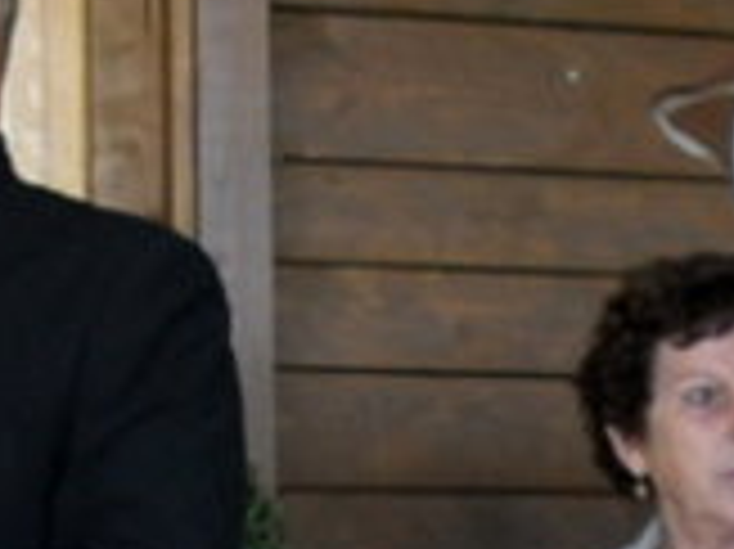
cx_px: 775
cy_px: 918
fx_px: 3221
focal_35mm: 152
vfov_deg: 9.4
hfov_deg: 12.8
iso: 80
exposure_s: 1/45
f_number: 2.8
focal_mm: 6.3
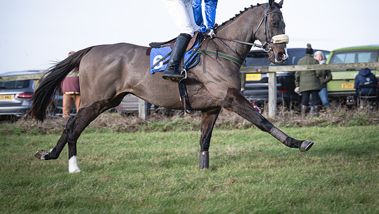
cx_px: 250
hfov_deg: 13.7
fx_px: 1579
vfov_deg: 7.7
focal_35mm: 157
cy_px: 63
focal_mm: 70
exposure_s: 1/1000
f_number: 2.8
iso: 125
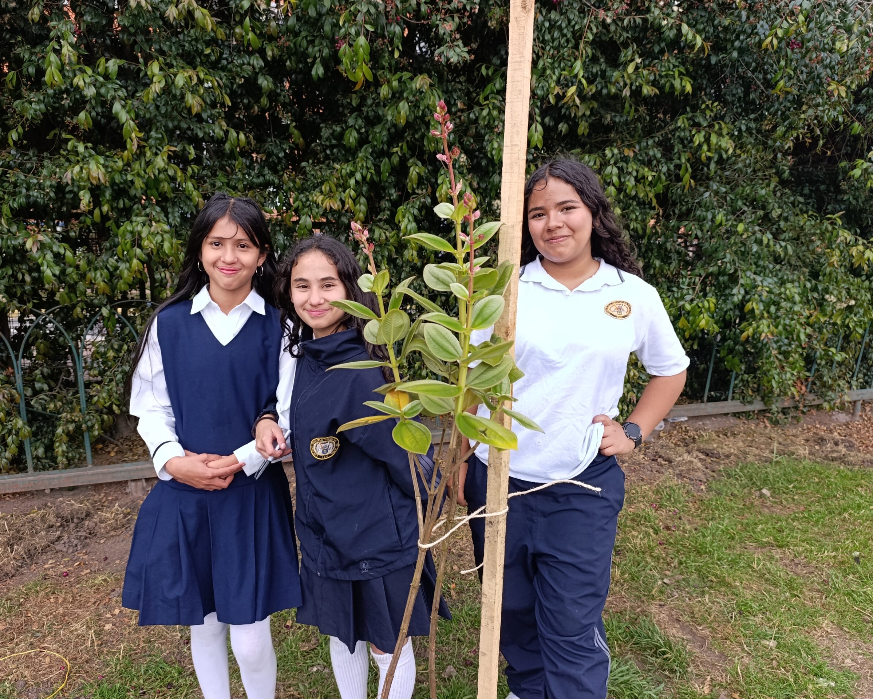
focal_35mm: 24
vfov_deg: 58.8
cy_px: 349
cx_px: 426
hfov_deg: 70.3
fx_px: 620
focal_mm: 6.14
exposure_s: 1/122
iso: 50
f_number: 1.6
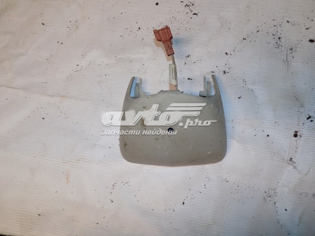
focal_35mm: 30
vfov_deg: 46.8
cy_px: 118
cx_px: 158
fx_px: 273
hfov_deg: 60.0
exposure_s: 1/30
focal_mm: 5.3
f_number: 3.3
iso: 250
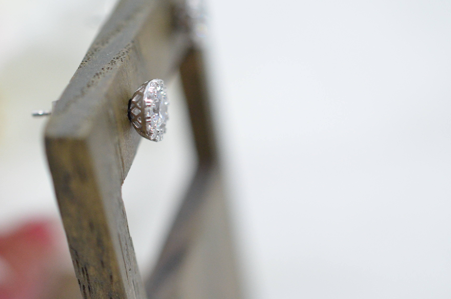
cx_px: 196
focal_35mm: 86
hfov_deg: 23.7
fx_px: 1075
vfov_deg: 15.8
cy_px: 117
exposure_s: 1/1600
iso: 2500
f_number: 4
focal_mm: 40
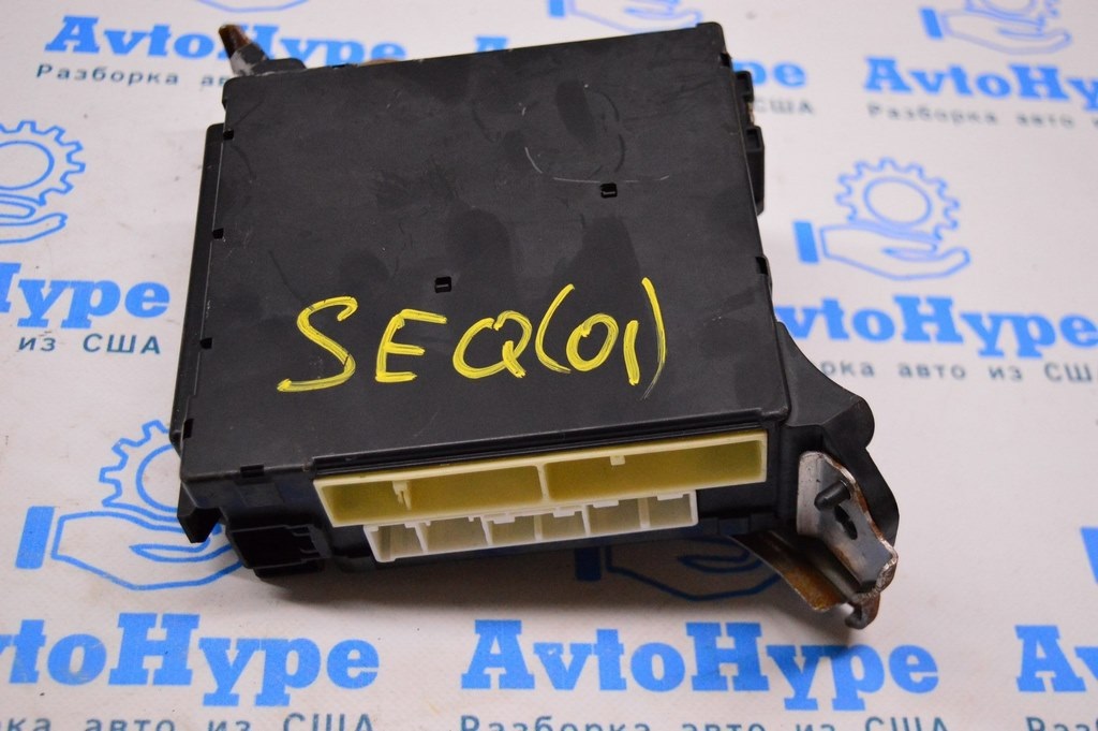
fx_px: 1554
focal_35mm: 51
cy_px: 366
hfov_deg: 38.9
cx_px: 549
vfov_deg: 26.4
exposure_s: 1/400
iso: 3200
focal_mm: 34
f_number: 4.5
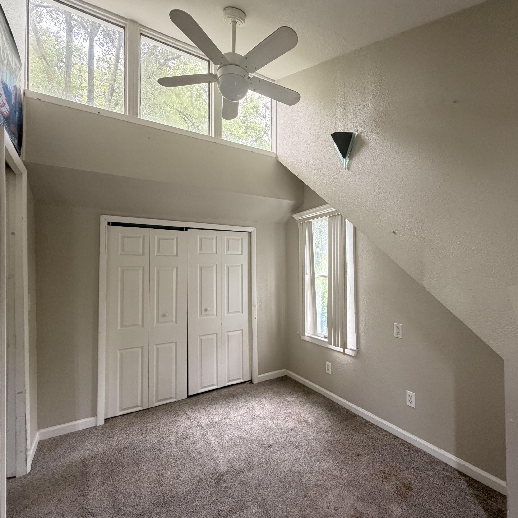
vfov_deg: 84.0
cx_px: 282
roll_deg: +0.2
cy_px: 262
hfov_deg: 83.8
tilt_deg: +1.3
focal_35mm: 17
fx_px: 288
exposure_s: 1/121
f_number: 2.2
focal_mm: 2.22
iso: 320
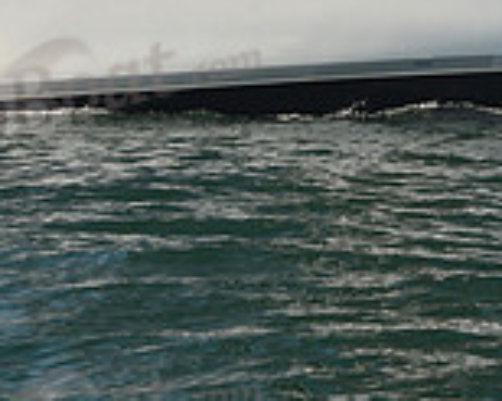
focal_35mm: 247
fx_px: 3667
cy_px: -109
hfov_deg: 7.8
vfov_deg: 6.2
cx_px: 434
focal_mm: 70
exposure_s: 1/640
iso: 250
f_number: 6.3
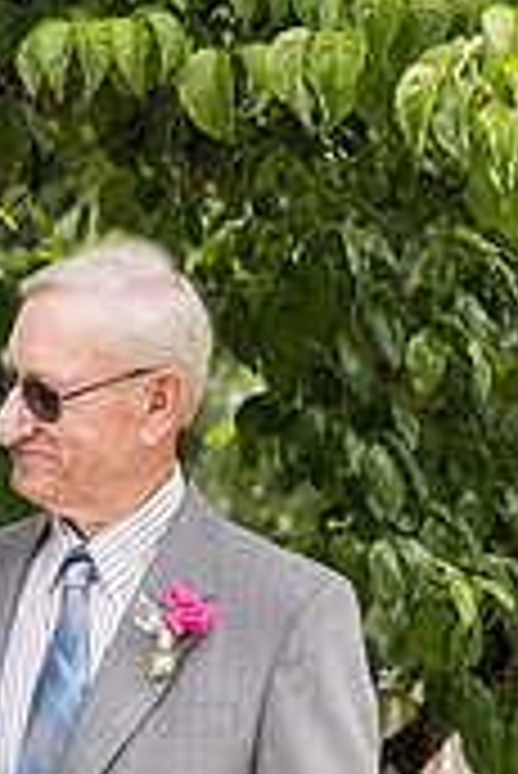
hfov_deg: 7.5
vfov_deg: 11.0
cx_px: -54
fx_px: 3942
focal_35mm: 183
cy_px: 994
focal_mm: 70
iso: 400
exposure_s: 1/500
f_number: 5
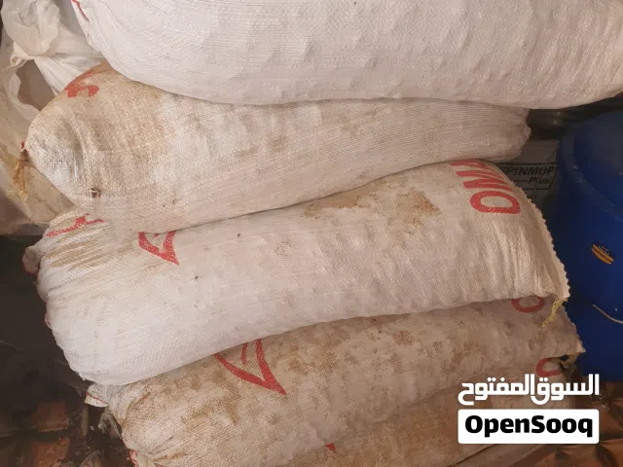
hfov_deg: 67.3
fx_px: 468
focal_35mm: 26
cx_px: 312
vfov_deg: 53.1
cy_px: 234
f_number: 2.4
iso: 80
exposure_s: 1/100
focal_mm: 4.3
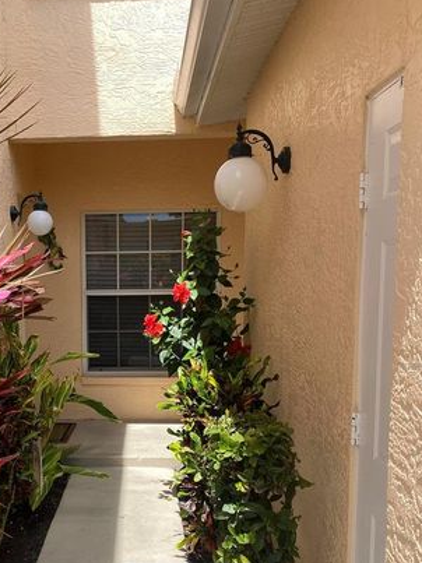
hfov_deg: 32.9
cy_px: 367
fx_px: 699
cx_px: 105
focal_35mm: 43
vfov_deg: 43.4
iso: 32
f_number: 1.8
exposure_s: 1/1543
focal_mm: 4.25
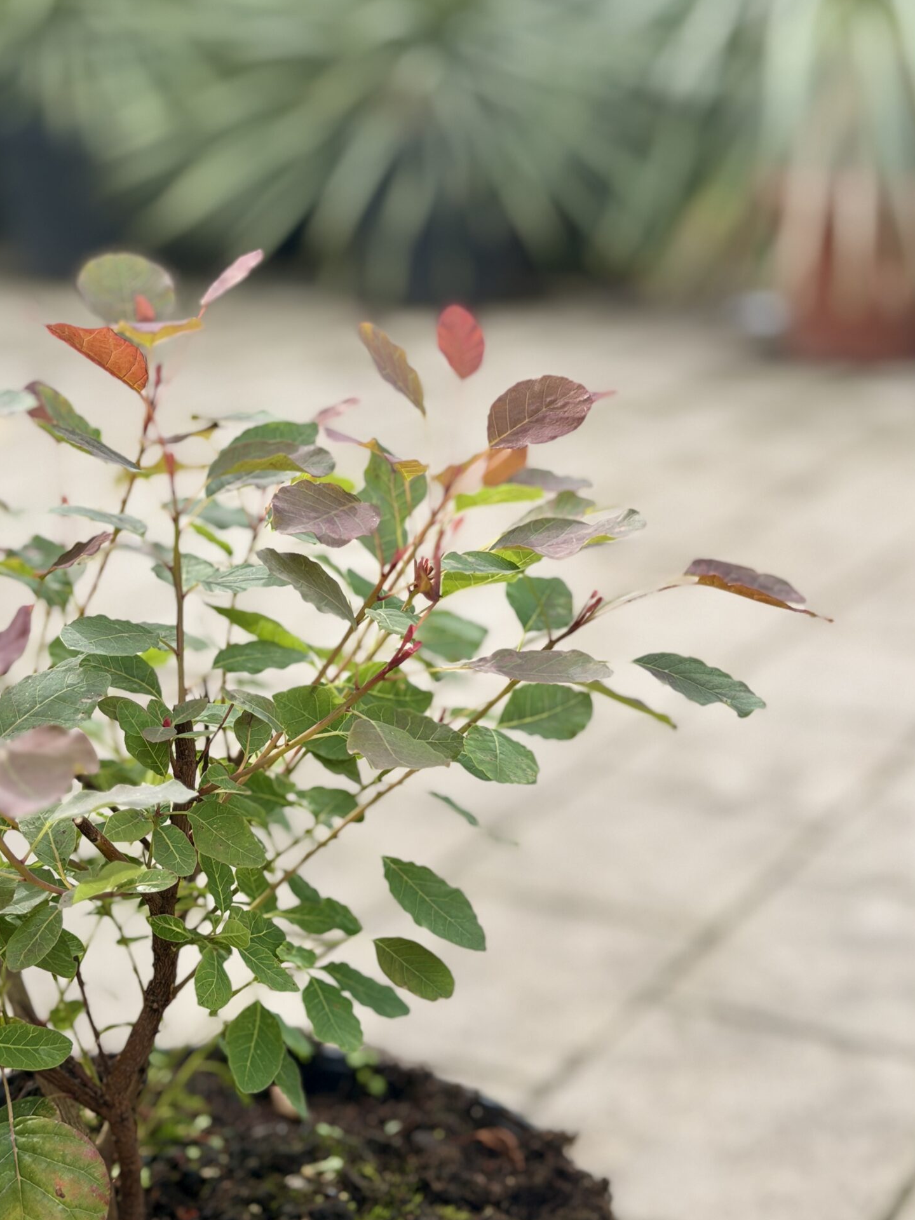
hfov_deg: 22.9
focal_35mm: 64
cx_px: 455
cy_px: 563
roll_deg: +0.2
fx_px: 2256
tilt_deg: -13.2
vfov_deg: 30.3
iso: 64
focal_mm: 6.76
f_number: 1.78
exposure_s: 1/1429
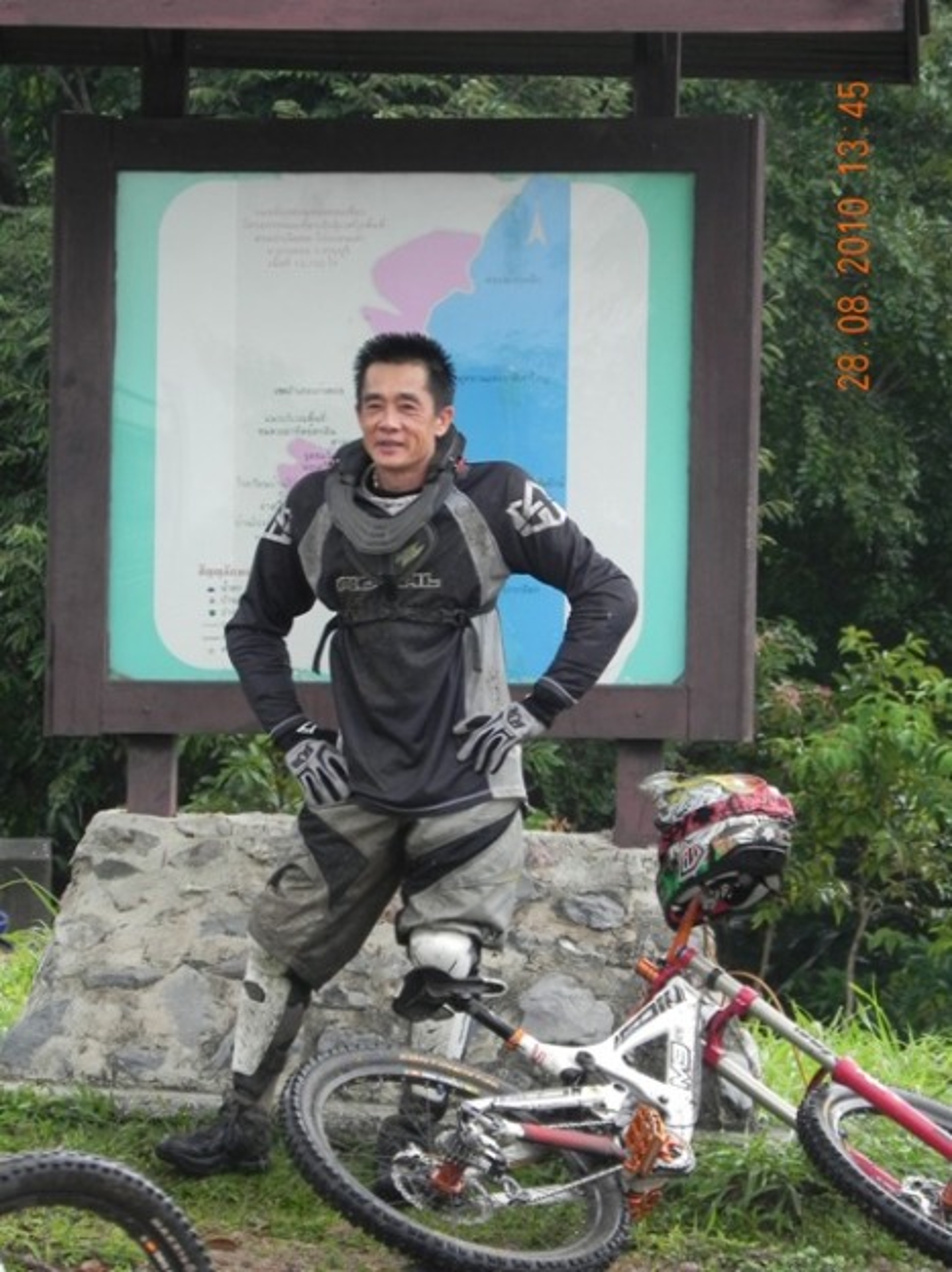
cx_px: 476
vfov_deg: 9.3
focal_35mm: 212
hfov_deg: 7.0
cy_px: 636
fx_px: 7784
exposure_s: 1/183
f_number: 5
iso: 160
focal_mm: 37.7
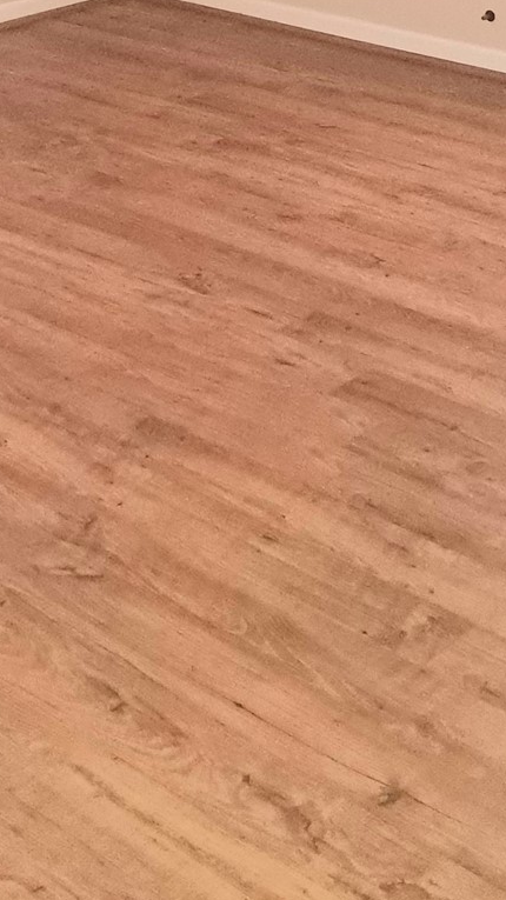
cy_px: -45
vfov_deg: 28.0
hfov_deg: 17.2
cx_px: 199
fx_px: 1671
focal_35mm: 70
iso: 2000
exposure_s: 1/20
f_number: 1.8
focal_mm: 5.23
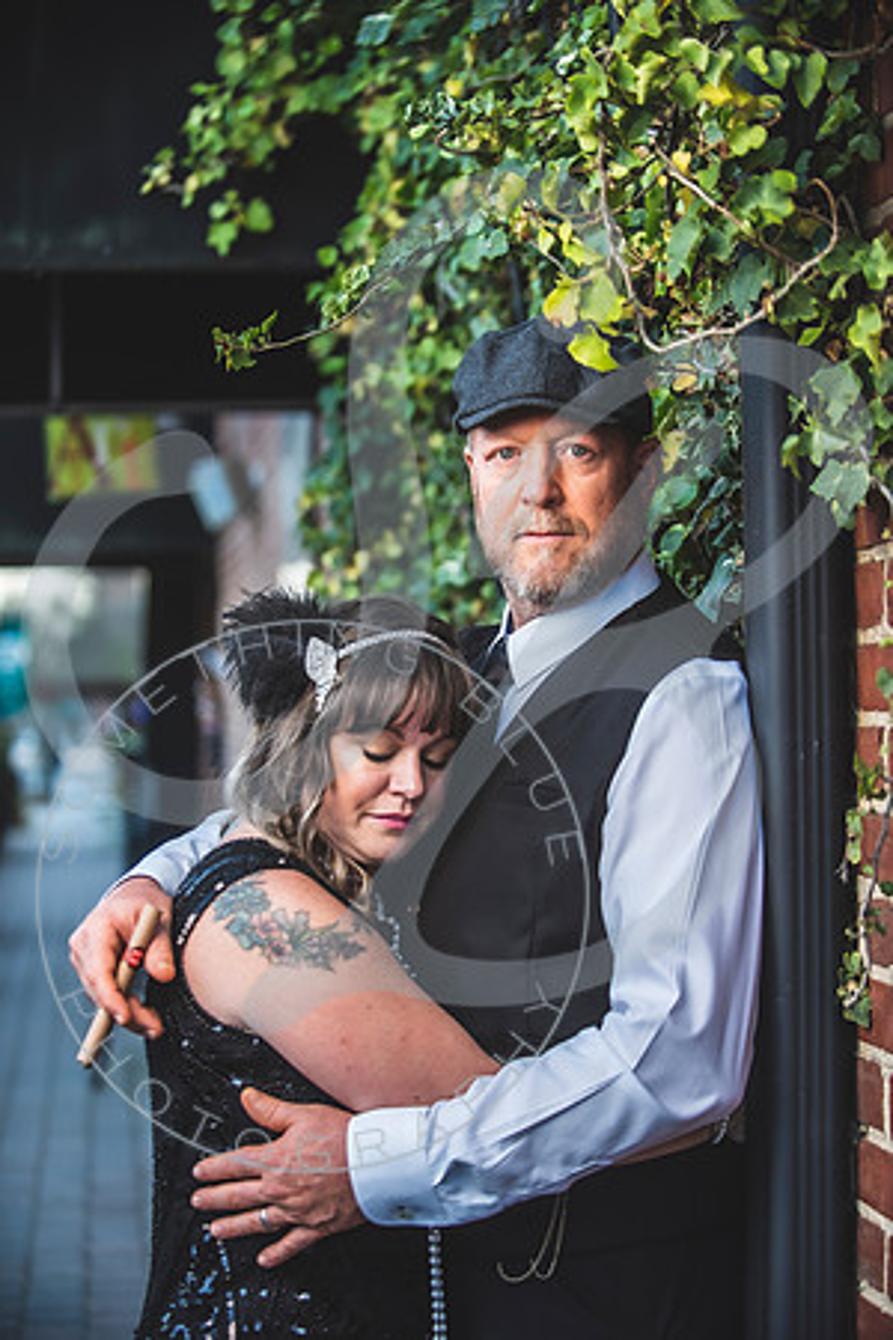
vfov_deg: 28.8
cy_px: 670
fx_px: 2604
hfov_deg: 19.5
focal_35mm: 70
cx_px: 446
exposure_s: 1/250
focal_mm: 70
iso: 100
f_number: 2.8
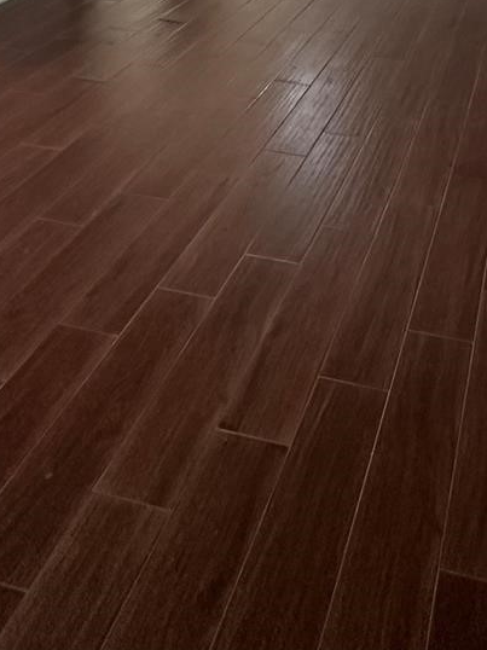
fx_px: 751
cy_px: -172
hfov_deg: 34.5
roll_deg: -1.6
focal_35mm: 40
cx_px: 411
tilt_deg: -5.9
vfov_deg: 34.7
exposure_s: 1/60
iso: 250
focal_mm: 2.22
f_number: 2.2
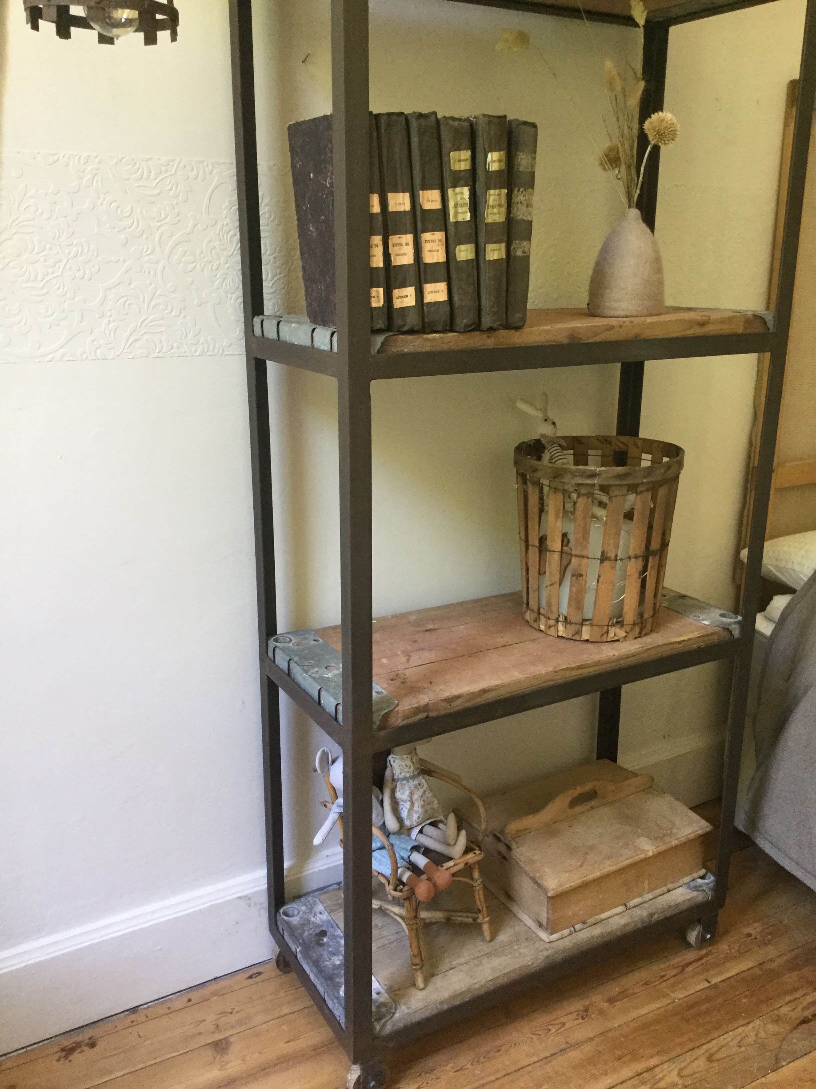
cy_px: 544
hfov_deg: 45.4
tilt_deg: -17.4
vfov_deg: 58.4
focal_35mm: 31
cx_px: 408
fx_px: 974
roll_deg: -0.2
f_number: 2.4
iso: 160
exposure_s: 1/33
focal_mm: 3.3
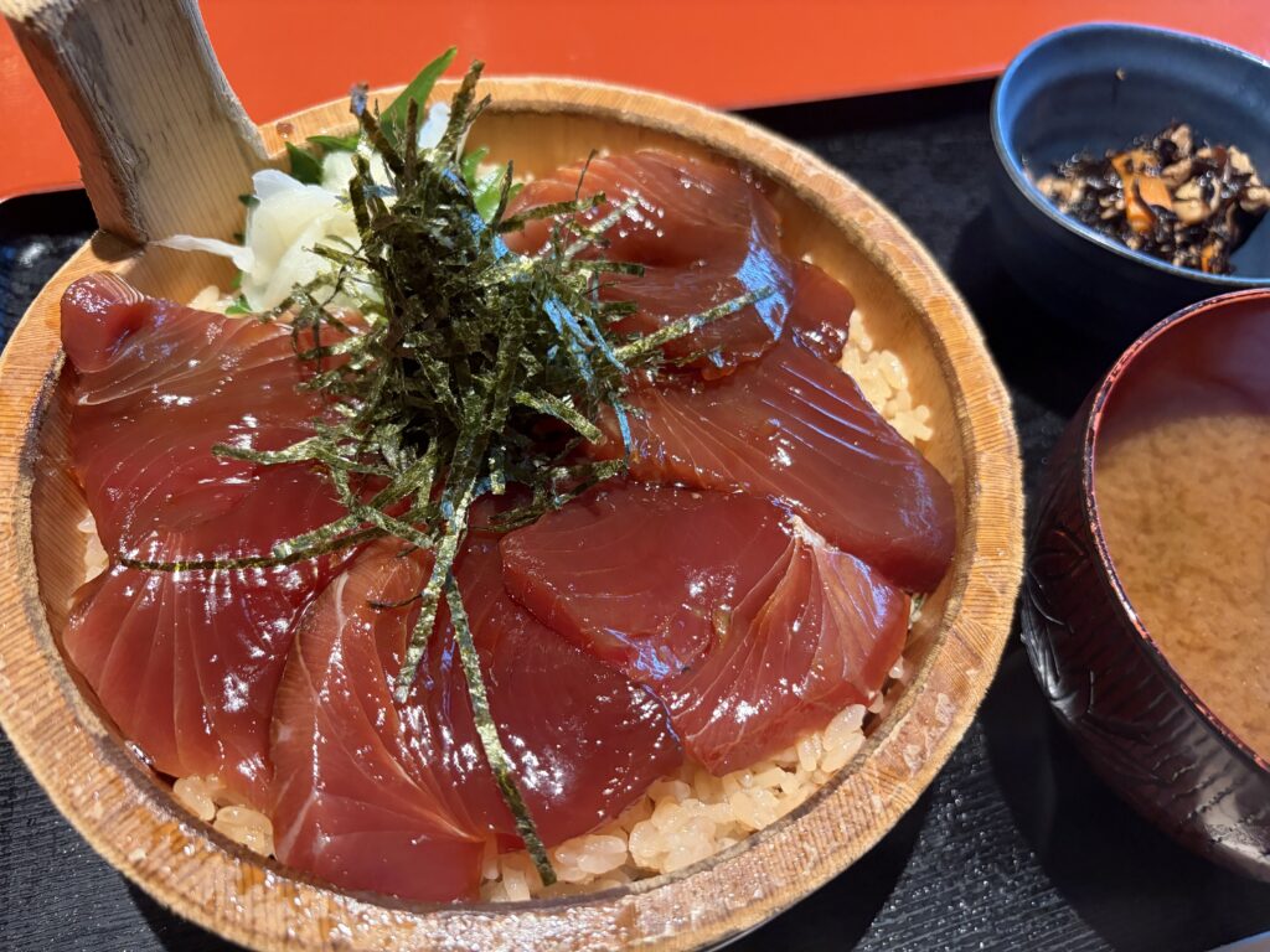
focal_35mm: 26
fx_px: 954
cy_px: 476
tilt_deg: -58.9
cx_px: 635
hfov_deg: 67.3
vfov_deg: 53.1
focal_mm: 5.96
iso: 400
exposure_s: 1/60
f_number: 1.6
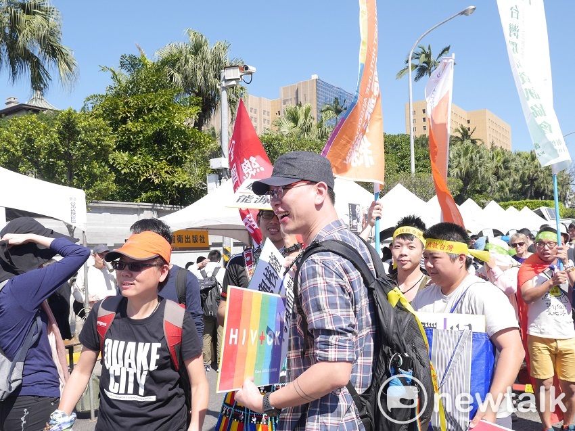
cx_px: 288
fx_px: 565
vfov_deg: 41.8
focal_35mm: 34
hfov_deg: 54.0
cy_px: 216
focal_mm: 17
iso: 200
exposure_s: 1/400
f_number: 5.6
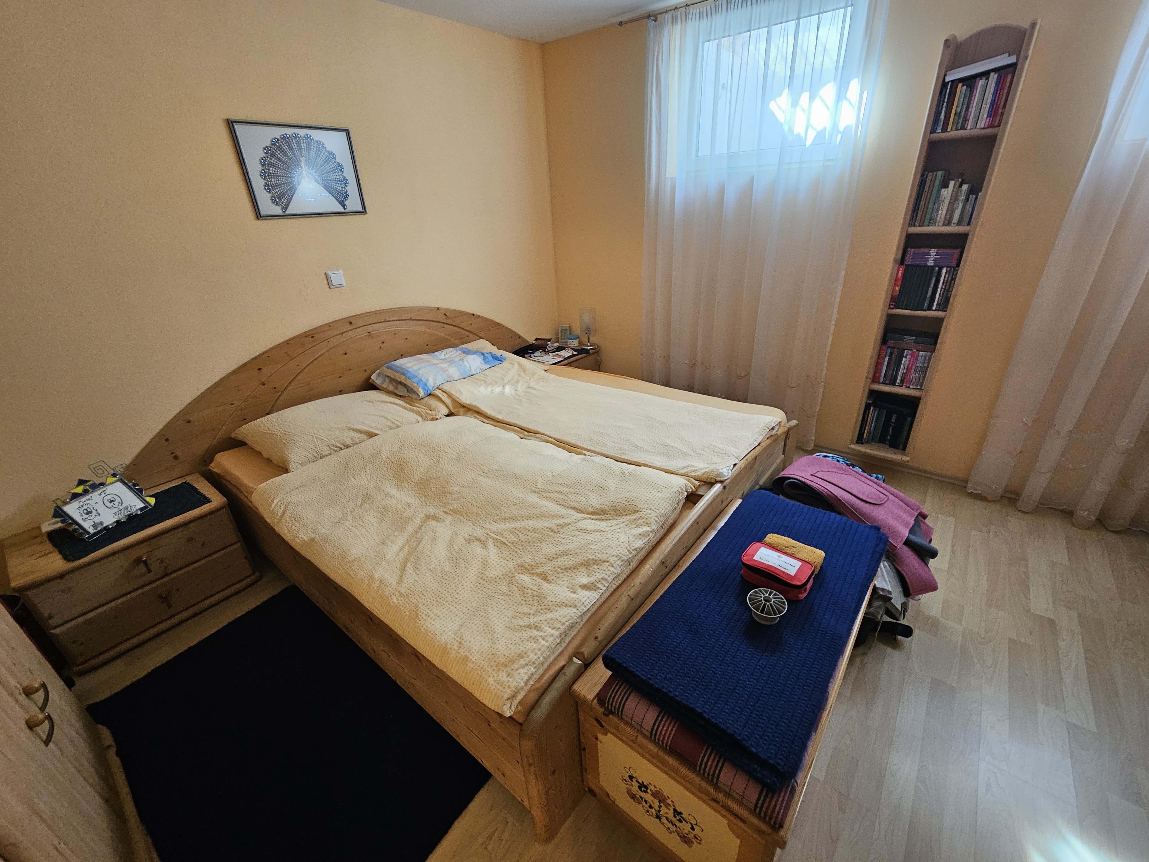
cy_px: 431
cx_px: 574
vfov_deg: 89.9
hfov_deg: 106.2
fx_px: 432
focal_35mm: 13
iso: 320
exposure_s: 1/33
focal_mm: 2.2
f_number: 2.2
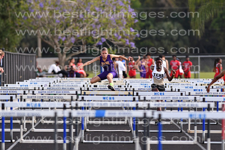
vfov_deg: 2.9
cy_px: 77
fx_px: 2951
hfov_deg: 4.4
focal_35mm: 472
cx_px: 109
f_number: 4
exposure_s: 1/2000
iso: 400
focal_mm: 300
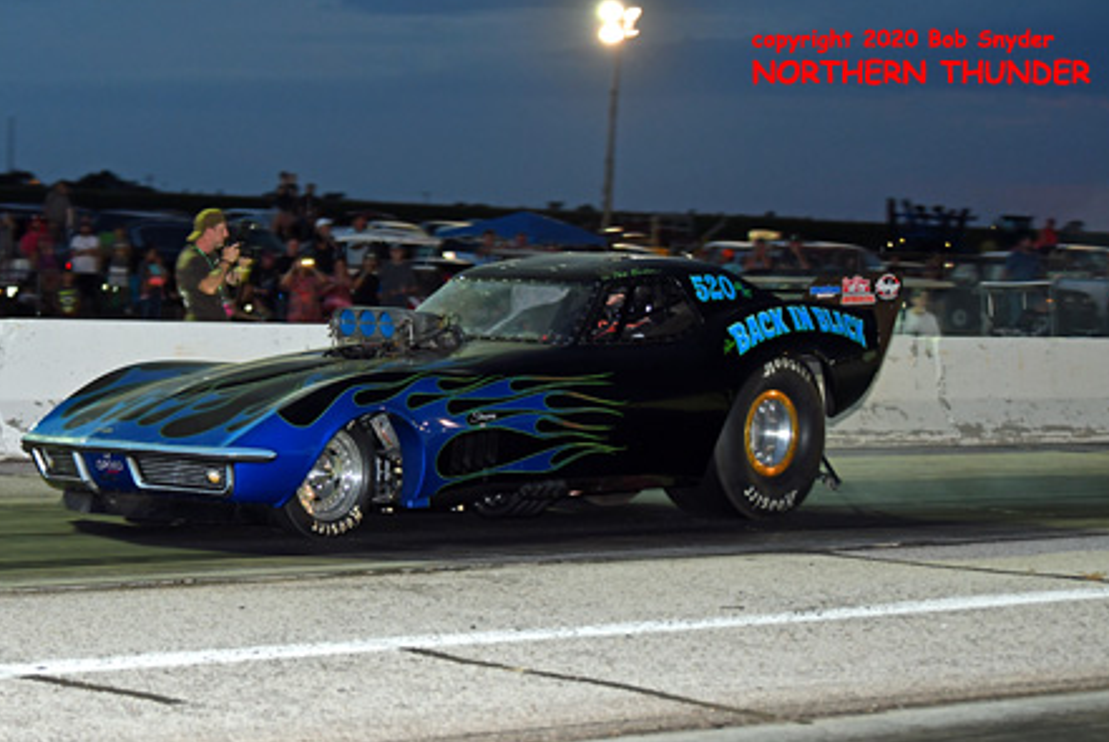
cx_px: 488
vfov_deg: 11.5
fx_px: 3669
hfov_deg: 17.2
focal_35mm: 119
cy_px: 407
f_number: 2.8
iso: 640
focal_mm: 70
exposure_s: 1/250
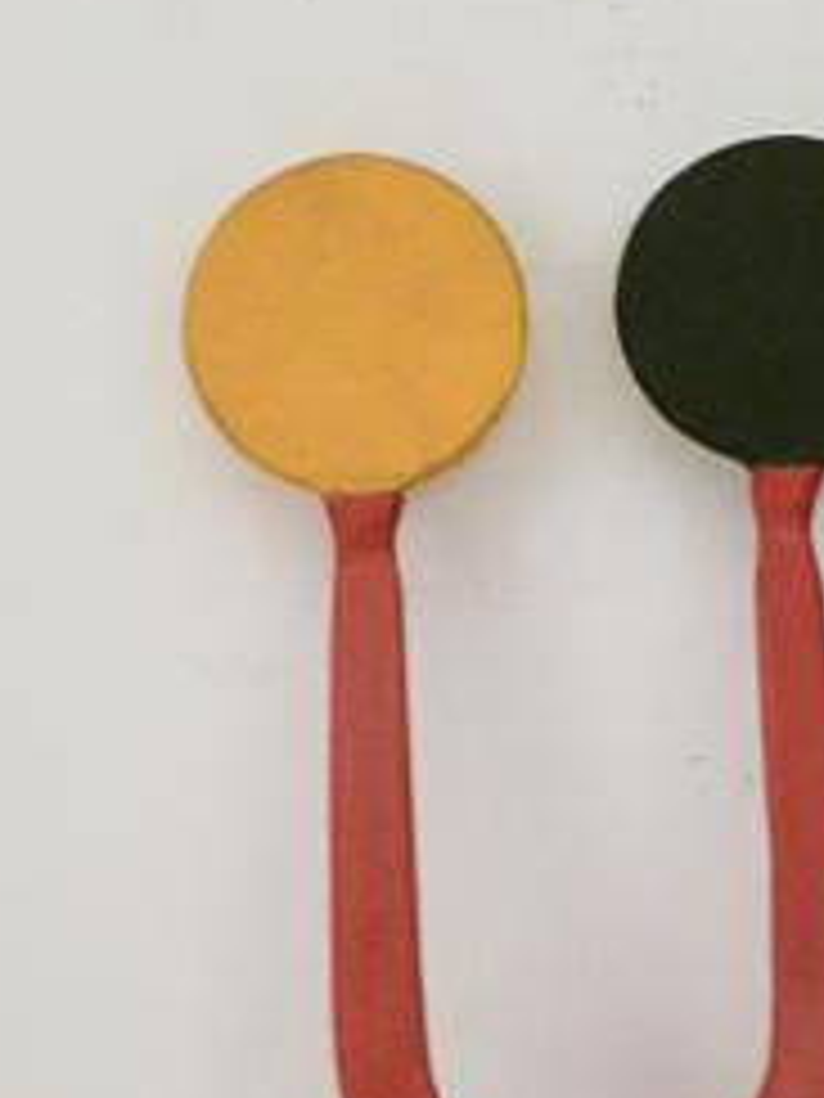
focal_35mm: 105
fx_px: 3333
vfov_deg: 18.6
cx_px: 599
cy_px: 832
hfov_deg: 14.1
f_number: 4.5
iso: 400
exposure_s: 1/6
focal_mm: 11.5
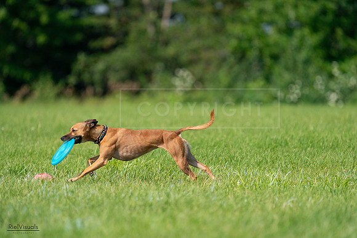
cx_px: 178
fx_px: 3789
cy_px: 119
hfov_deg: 5.4
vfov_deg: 3.6
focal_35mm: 382
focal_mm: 382
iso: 800
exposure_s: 1/4000
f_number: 6.3
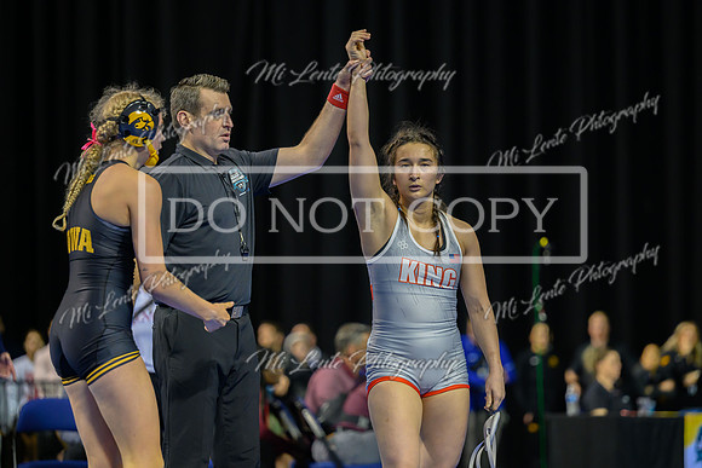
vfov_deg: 7.3
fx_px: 3662
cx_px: 396
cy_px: 252
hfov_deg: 10.9
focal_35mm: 188
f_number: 2.8
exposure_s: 1/800
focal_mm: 165
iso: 2500
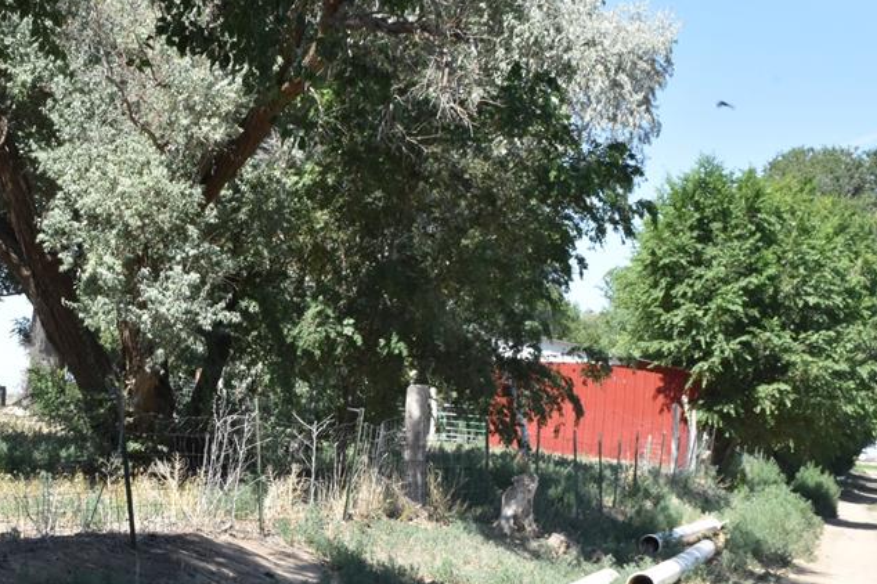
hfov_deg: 23.8
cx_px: 257
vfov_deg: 16.0
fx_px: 2065
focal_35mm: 85
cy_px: 439
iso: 800
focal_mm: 35
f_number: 22
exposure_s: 1/200
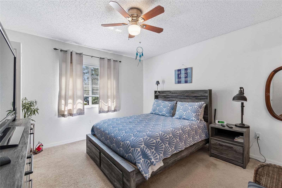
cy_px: 94
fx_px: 117
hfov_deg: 100.4
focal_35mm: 15
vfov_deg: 77.3
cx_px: 141
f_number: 7.1
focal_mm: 10
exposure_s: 1/4
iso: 100
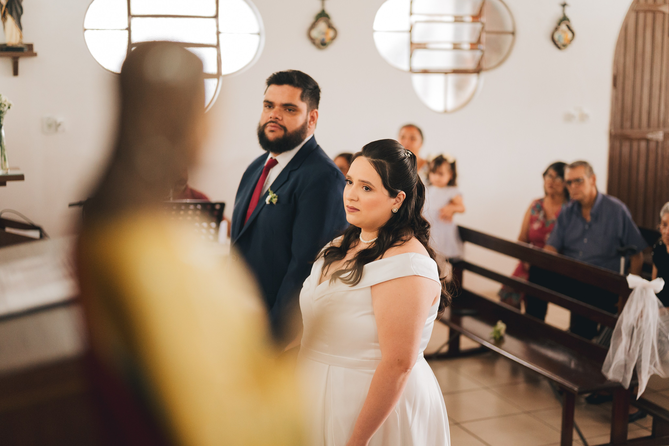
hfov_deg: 39.6
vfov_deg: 27.0
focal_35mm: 50
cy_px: 223
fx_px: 929
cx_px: 334
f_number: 1.8
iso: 2500
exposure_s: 1/400
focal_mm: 50
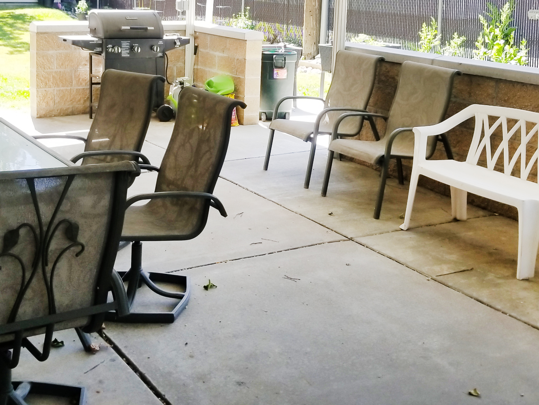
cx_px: 260
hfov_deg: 39.7
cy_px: 76
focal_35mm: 48
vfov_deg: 29.5
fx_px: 747
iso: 50
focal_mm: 4.25
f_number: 1.7
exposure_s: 1/321
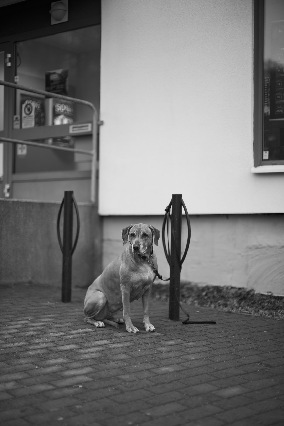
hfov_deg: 27.0
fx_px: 592
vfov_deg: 39.6
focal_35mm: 50
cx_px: 142
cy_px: 213
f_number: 0.9
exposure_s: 1/100
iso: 50
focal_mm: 50
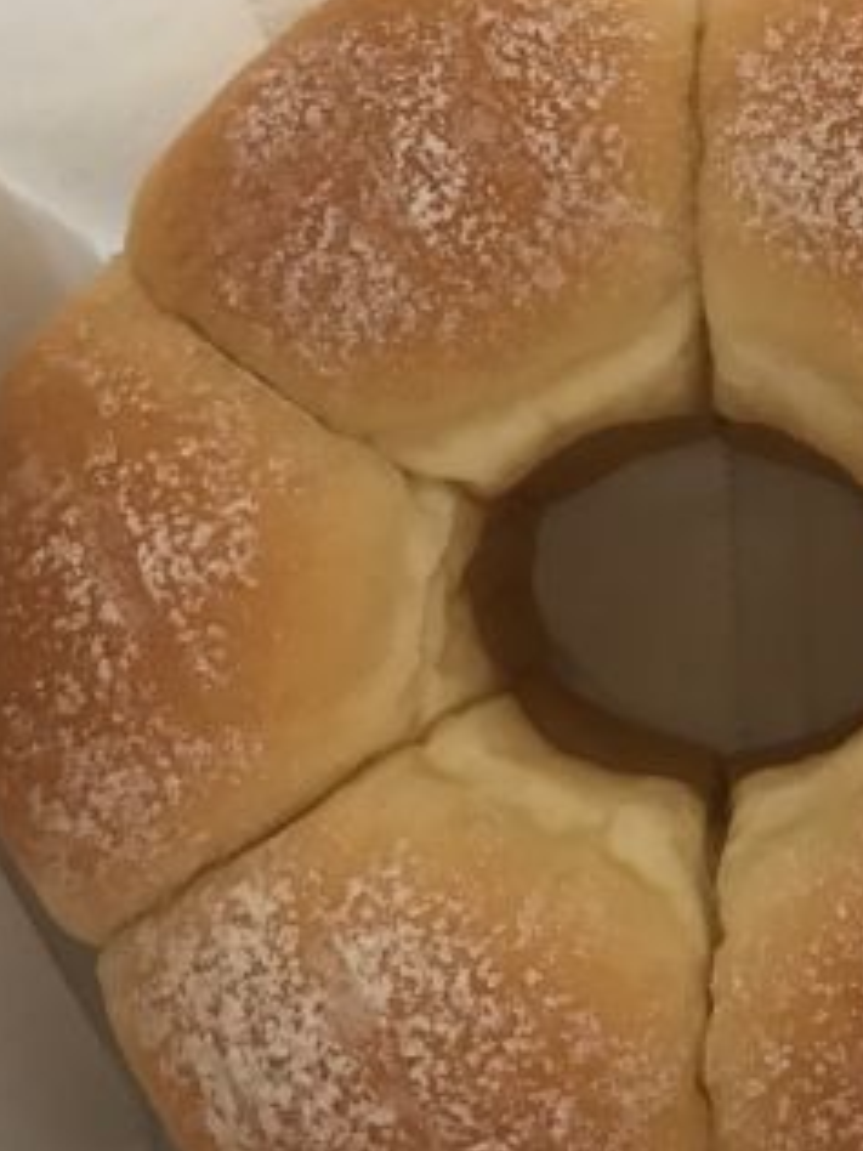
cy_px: 306
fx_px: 2061
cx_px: 817
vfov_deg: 30.7
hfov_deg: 22.9
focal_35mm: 62
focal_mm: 3.99
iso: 80
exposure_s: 1/17
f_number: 1.8
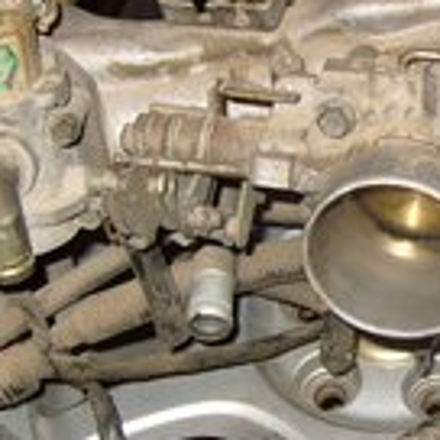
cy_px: 181
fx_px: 1309
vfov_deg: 19.1
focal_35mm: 91
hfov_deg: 18.5
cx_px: 459
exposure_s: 1/30
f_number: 2.8
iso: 100
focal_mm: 7.4
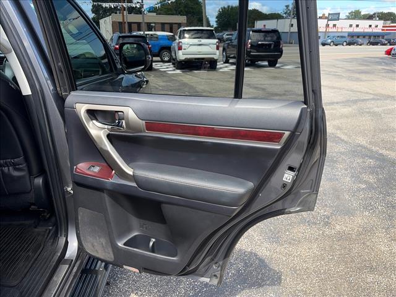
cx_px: 198
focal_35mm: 26
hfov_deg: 67.3
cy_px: 148
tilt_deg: -19.9
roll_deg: -1.7
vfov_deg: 53.1
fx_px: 297
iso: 50
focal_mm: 5.96
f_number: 1.6
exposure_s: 1/716
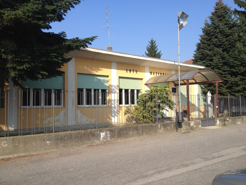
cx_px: 123
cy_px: 92
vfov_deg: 40.7
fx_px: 249
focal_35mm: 35
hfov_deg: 52.6
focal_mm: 4.28
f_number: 2.4
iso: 50
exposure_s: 1/1346
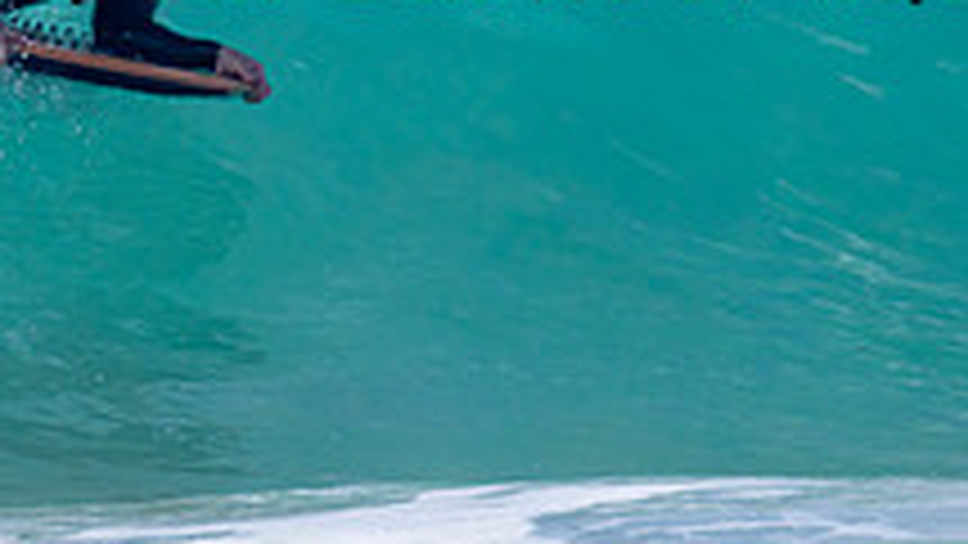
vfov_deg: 0.5
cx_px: 513
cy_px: -106
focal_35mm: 2258
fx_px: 57964
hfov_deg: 1.0
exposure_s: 1/2000
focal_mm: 800
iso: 1250
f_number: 11
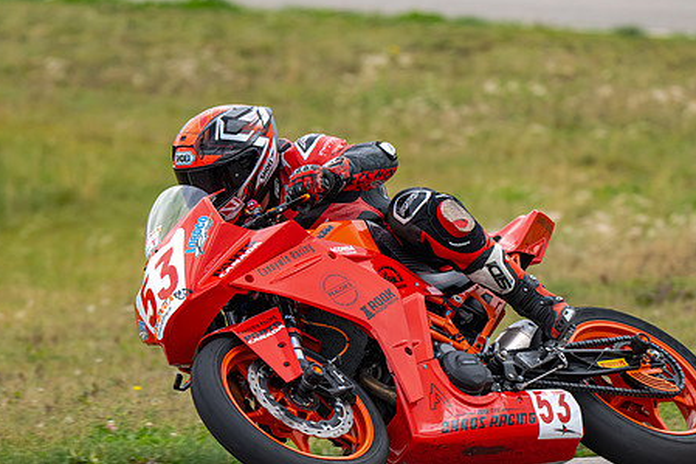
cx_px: 403
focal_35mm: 517
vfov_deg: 2.7
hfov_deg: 4.0
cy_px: 293
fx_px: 9991
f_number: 6.3
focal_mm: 400
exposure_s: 1/1250
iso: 640
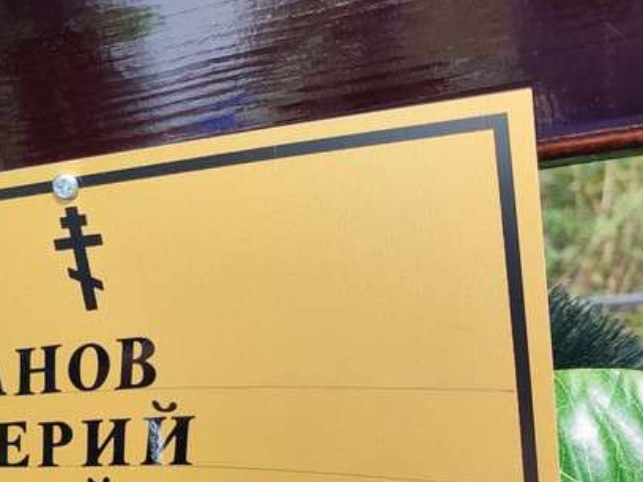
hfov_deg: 37.2
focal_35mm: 49
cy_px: 315
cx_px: 109
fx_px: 910
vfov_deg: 29.5
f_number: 1.9
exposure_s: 1/107
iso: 50
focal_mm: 6.04
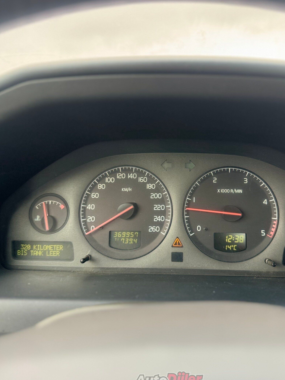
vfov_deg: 59.8
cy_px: 168
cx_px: 168
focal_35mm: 30
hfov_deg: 46.6
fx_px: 329
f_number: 1.78
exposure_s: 1/121
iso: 160
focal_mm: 6.76
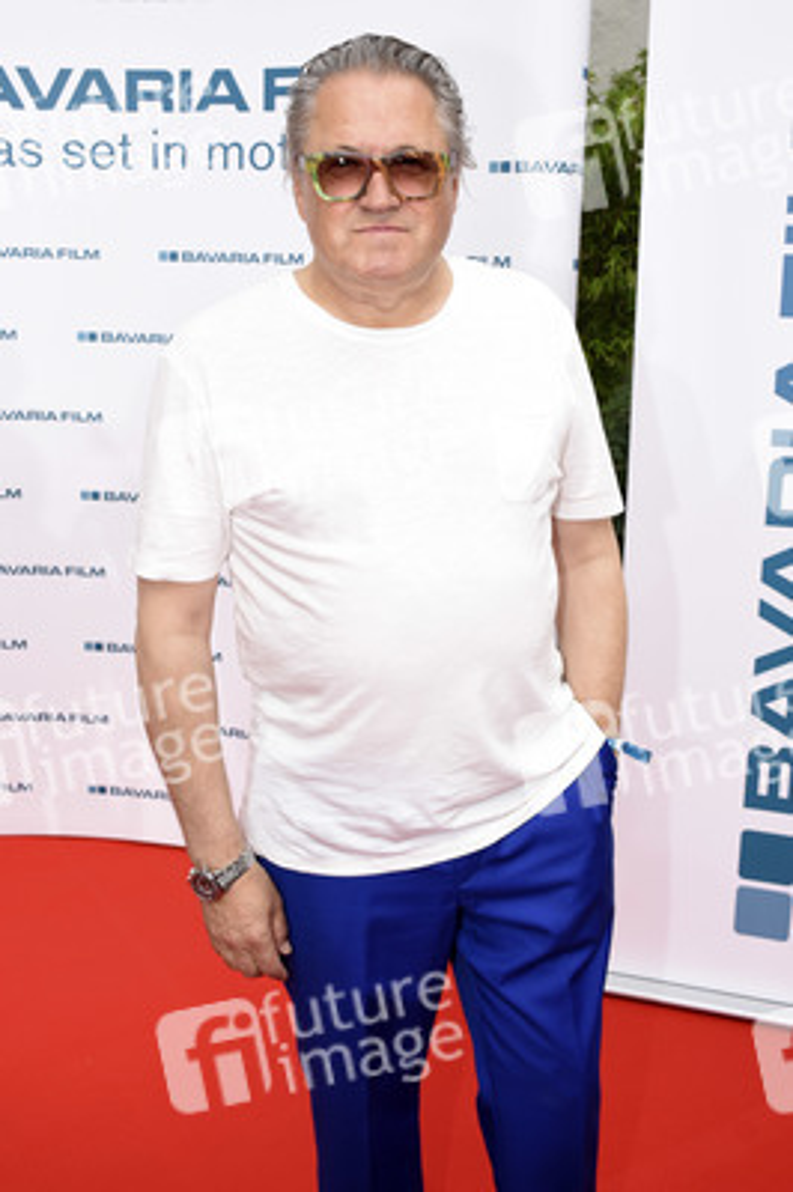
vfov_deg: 55.1
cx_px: 396
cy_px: 596
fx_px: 1142
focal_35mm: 34
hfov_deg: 38.3
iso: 320
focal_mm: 23
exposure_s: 1/160
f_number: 5.6
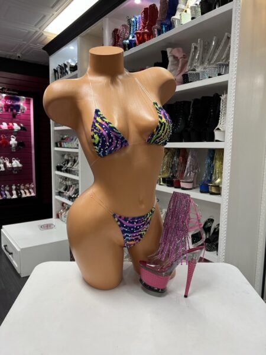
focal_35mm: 26
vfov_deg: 67.3
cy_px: 178
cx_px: 133
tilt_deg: -7.1
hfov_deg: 53.1
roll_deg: +0.5
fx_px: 266
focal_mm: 5.7
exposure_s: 1/60
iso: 80
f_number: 1.5
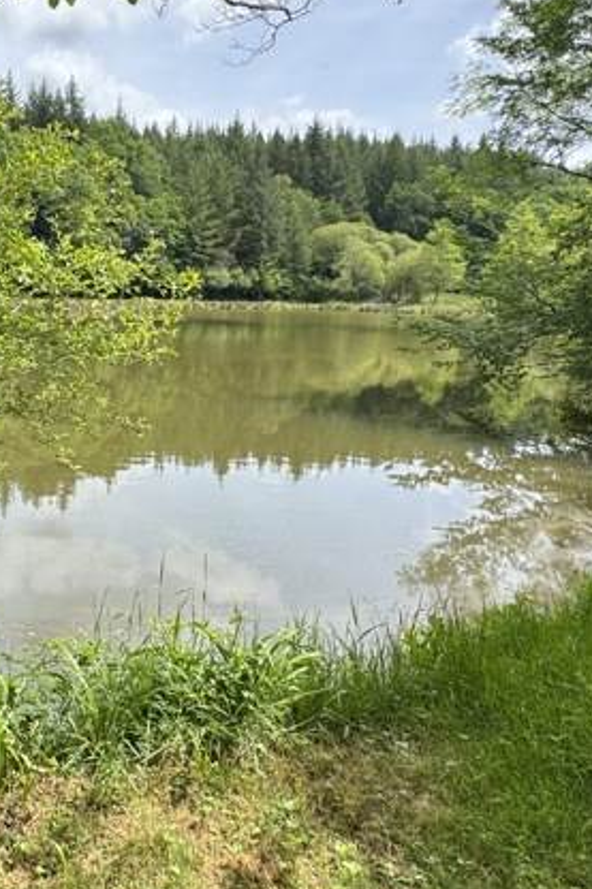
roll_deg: -1.5
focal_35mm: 28
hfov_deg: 42.9
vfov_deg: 64.9
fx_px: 691
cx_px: 73
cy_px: 357
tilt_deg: -3.4
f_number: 2.2
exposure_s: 1/669
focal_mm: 2.22
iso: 40
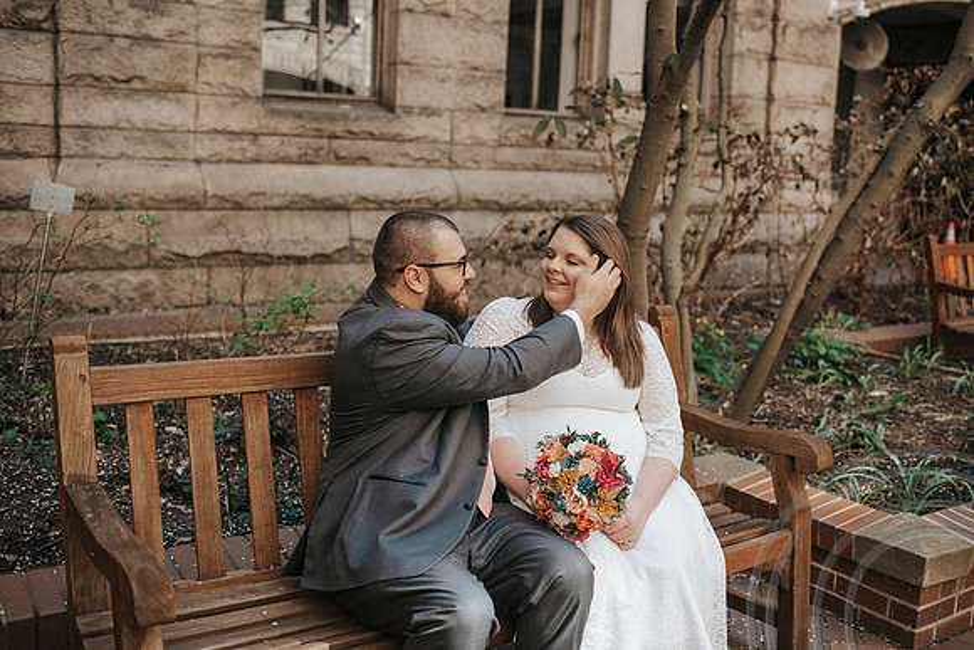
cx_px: 526
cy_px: 297
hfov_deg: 50.6
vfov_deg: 35.0
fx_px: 1030
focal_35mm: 38
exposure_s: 1/1000
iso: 560
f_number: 2.5
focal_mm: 35
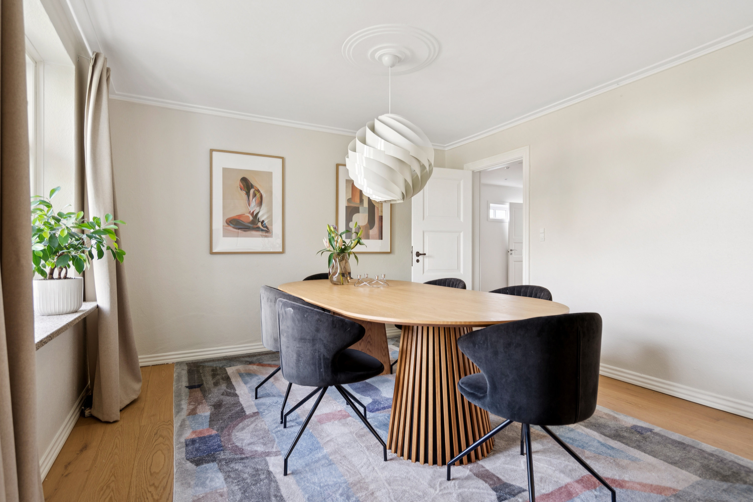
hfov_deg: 90.0
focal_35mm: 18
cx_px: 376
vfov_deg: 67.4
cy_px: 251
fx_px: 376
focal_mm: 18
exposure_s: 1/25
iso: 400
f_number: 4
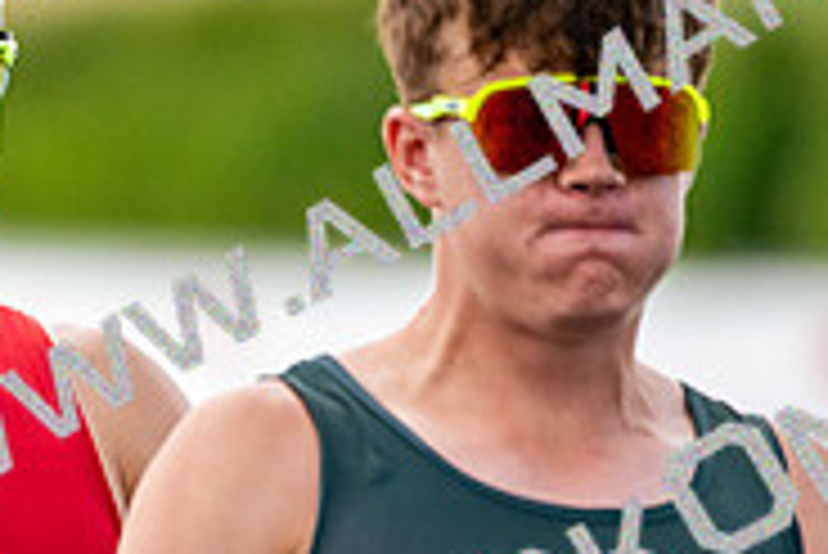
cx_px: -450
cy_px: 588
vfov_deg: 1.1
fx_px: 28979
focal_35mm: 1259
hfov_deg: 1.6
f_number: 4.5
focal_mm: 400
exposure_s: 1/2500
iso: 500
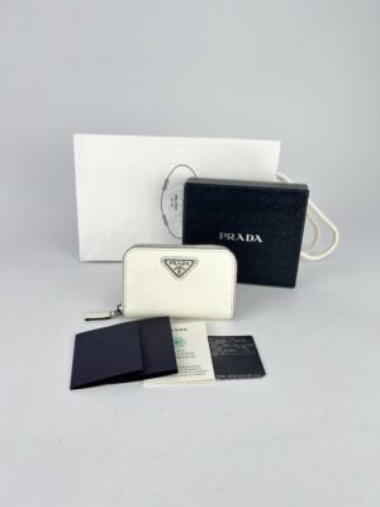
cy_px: 254
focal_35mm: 26
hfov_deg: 53.1
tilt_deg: -22.9
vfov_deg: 67.3
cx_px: 190
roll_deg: -2.7
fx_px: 381
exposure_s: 1/263
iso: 40
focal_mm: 5.7
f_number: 1.5
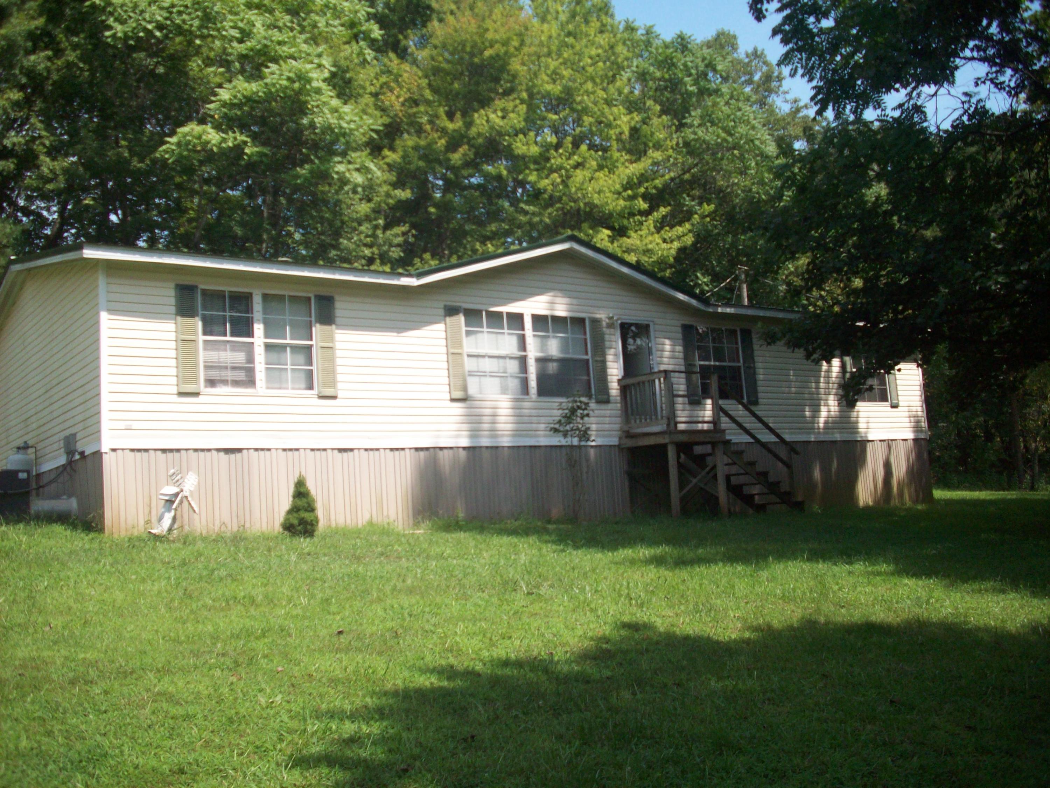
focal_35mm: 37
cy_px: 394
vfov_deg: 38.7
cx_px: 525
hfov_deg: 50.1
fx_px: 1122
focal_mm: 6.2
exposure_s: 1/216
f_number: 5.6
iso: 80
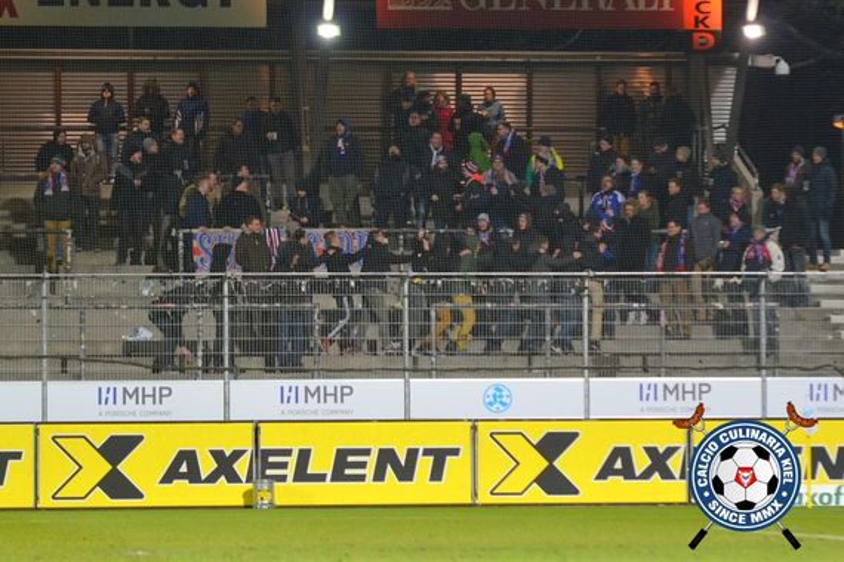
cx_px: 422
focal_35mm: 180
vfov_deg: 7.6
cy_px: 281
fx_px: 4220
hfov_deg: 11.4
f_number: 2.8
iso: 1250
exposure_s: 1/500
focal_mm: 120
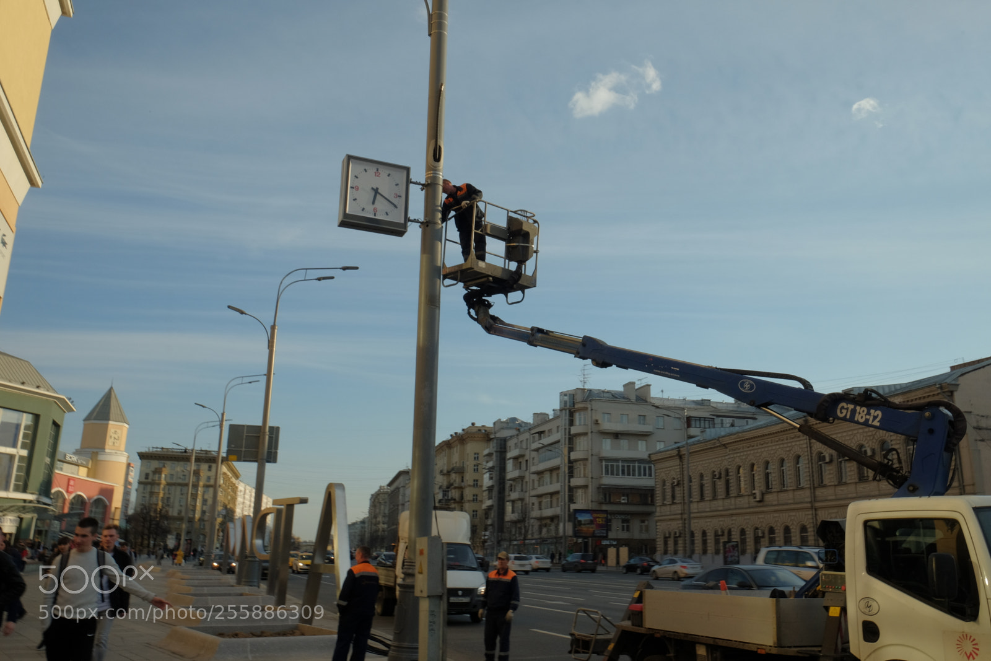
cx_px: 496
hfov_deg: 63.7
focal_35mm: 29
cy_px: 330
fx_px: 798
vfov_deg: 45.0
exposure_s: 1/80
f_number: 18
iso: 320
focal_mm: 19.6
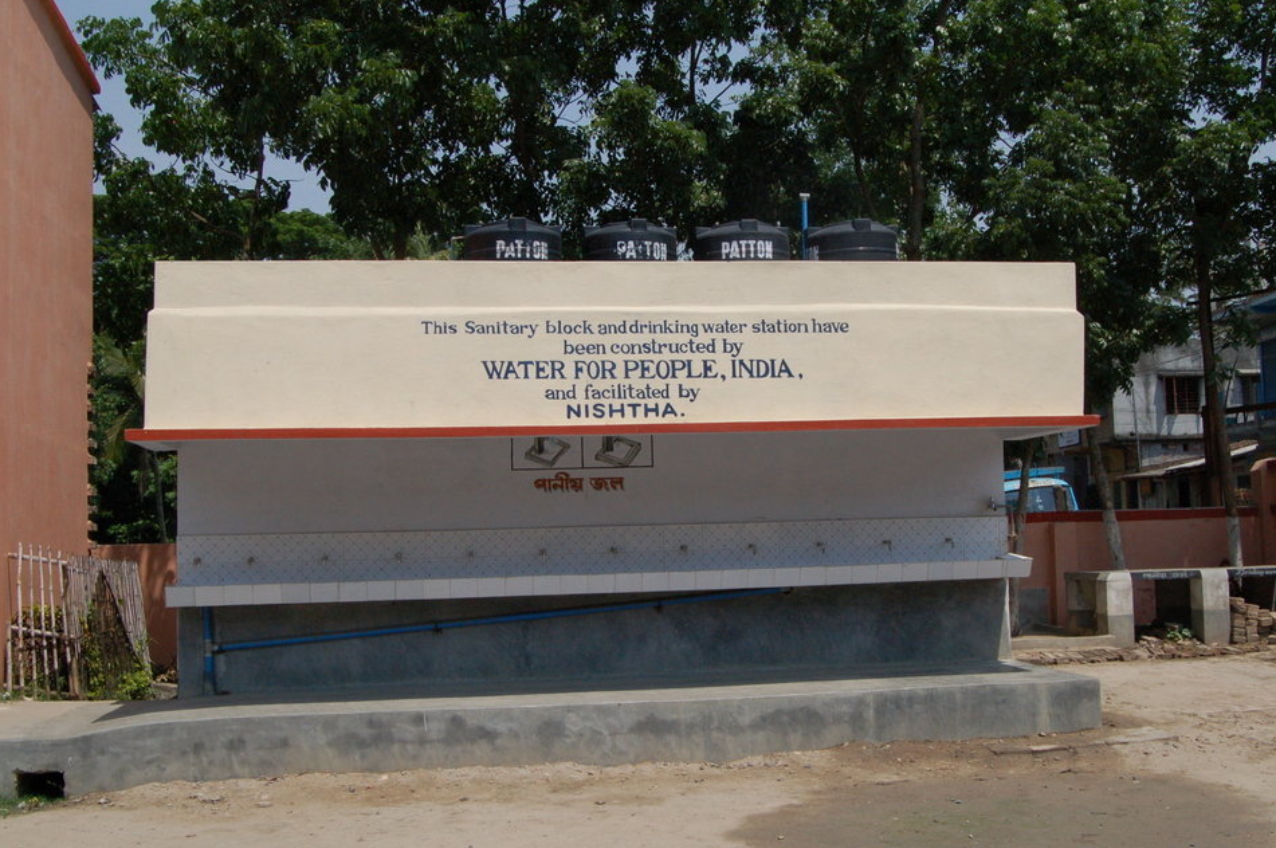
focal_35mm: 42
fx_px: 1487
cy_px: 419
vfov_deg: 31.8
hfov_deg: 46.4
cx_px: 668
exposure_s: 1/800
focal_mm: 26
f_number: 14
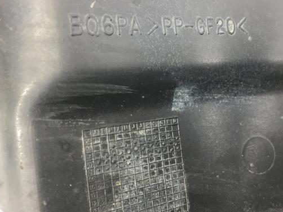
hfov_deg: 49.9
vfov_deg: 38.5
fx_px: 302
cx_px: 167
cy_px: 89
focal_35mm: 37
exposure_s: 1/33
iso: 80
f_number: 2.2
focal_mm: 4.15
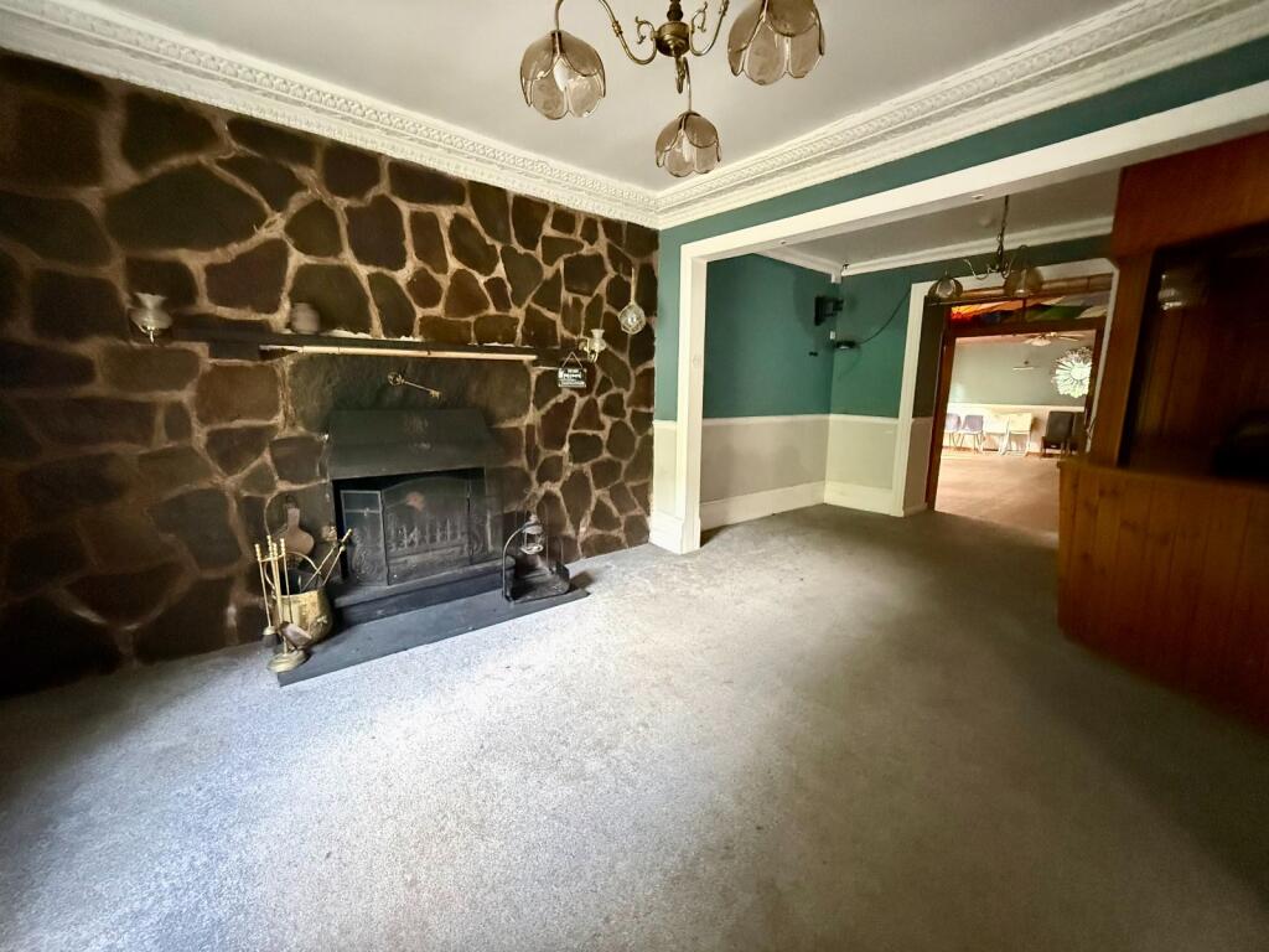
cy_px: 476
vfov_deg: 85.7
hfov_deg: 102.1
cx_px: 634
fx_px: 513
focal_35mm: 14
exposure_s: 1/56
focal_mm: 2.22
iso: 1250
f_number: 2.2
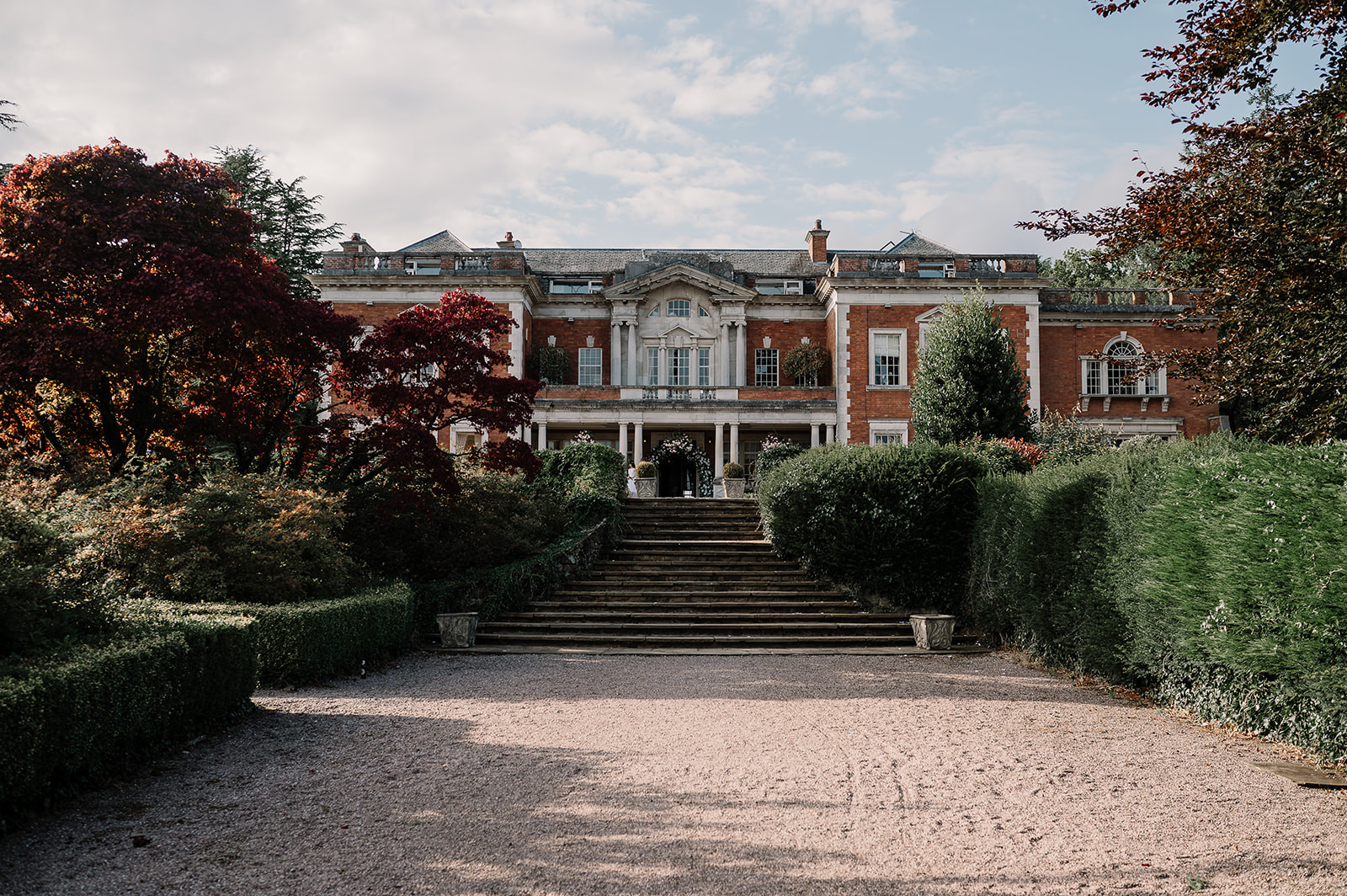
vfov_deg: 37.2
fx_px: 1332
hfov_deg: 53.7
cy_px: 448
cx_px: 674
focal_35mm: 36
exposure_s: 1/640
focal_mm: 35
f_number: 3.2
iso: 100
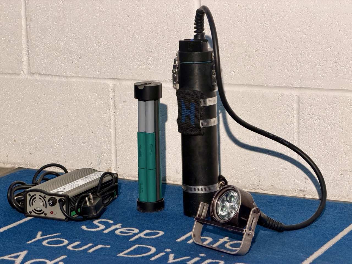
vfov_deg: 14.8
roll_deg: +2.2
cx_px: 176
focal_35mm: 100
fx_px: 1017
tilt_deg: -10.0
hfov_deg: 19.6
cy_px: 132
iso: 160
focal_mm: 16.89
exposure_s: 1/120
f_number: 2.8
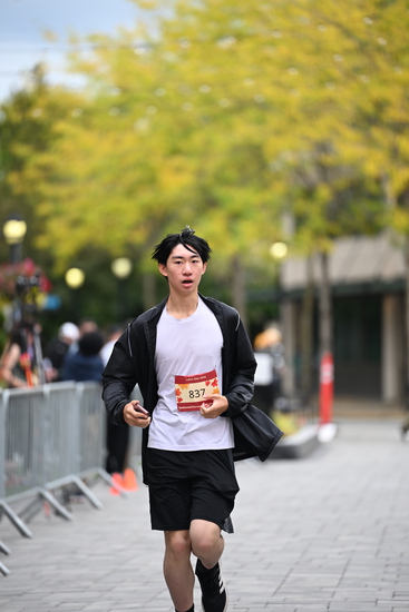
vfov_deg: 10.3
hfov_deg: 6.9
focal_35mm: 200
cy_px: 306
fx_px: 3406
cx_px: 204
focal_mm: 200
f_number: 2.8
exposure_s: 1/2000
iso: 640
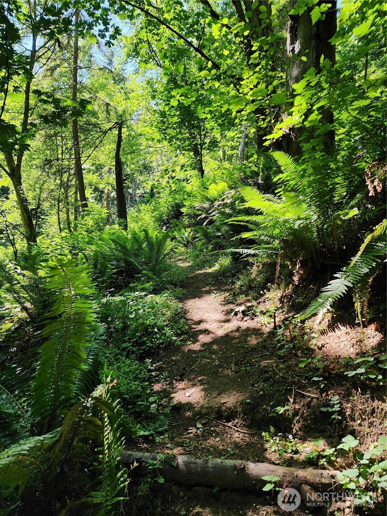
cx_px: 194
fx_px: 343
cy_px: 258
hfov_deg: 58.9
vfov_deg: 73.9
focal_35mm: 23
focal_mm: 6.4
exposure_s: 1/180
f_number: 1.8
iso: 64
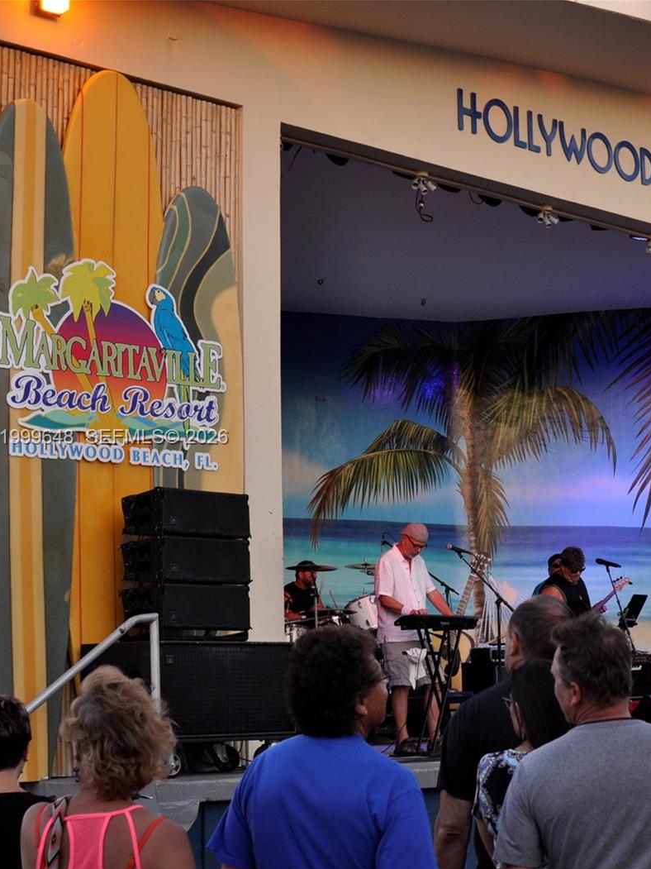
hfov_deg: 18.7
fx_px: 1924
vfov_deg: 25.4
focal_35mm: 77
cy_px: 438
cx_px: 632
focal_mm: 35
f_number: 4.5
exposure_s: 1/80
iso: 400
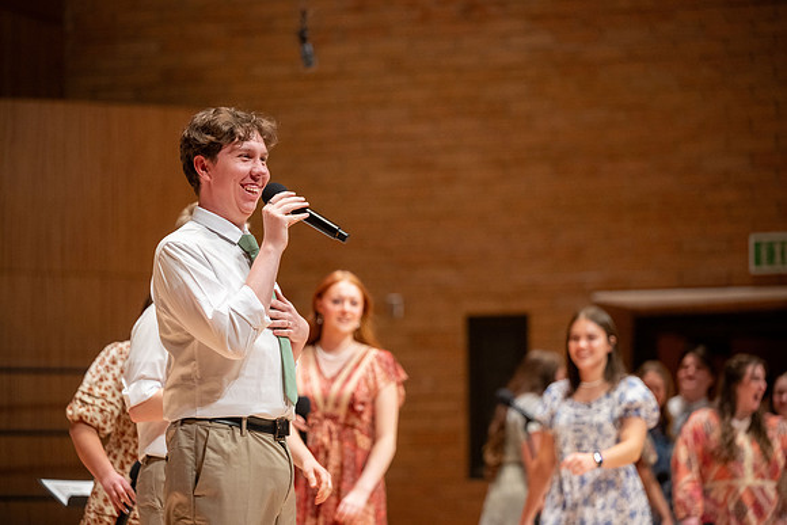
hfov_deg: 15.2
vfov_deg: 10.2
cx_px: 394
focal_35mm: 135
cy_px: 262
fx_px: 2952
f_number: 2.8
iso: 2500
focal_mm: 135
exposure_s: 1/500
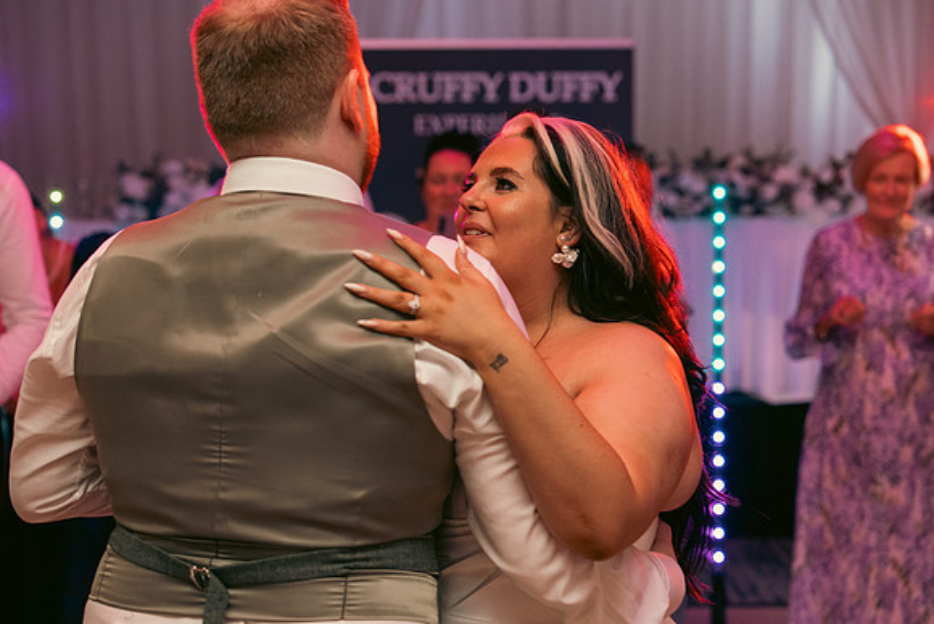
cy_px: 312
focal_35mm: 66
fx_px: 1713
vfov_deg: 20.6
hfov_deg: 30.5
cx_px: 467
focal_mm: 66
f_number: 3.5
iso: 2500
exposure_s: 1/160
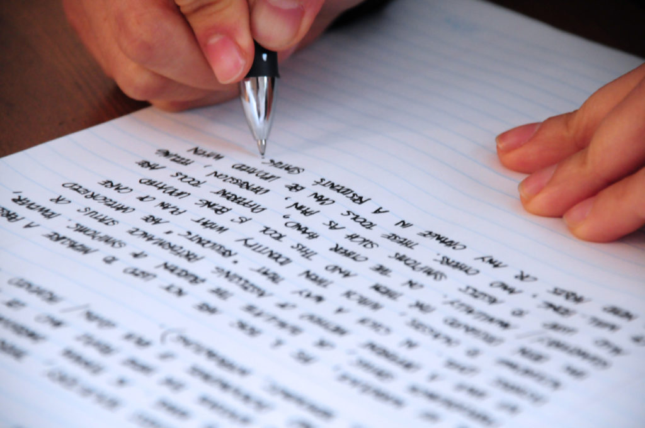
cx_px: 322
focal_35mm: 202
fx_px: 3623
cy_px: 214
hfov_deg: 10.2
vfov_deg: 6.8
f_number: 5.6
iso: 1600
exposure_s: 1/13
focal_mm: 135
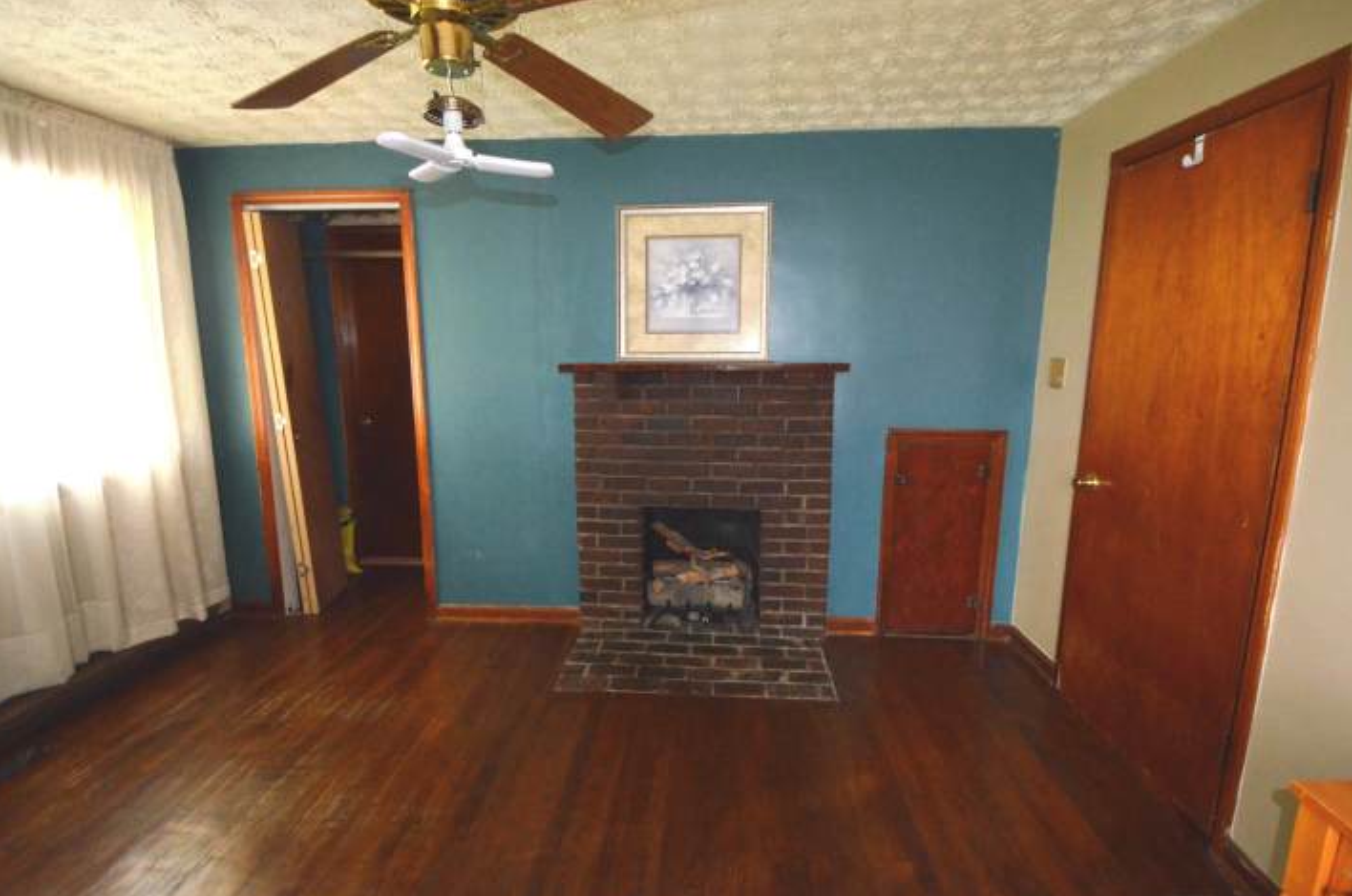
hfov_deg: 96.8
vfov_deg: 73.5
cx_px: 671
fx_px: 600
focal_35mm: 16
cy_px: 443
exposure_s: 1/60
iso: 3200
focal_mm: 10
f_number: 3.5
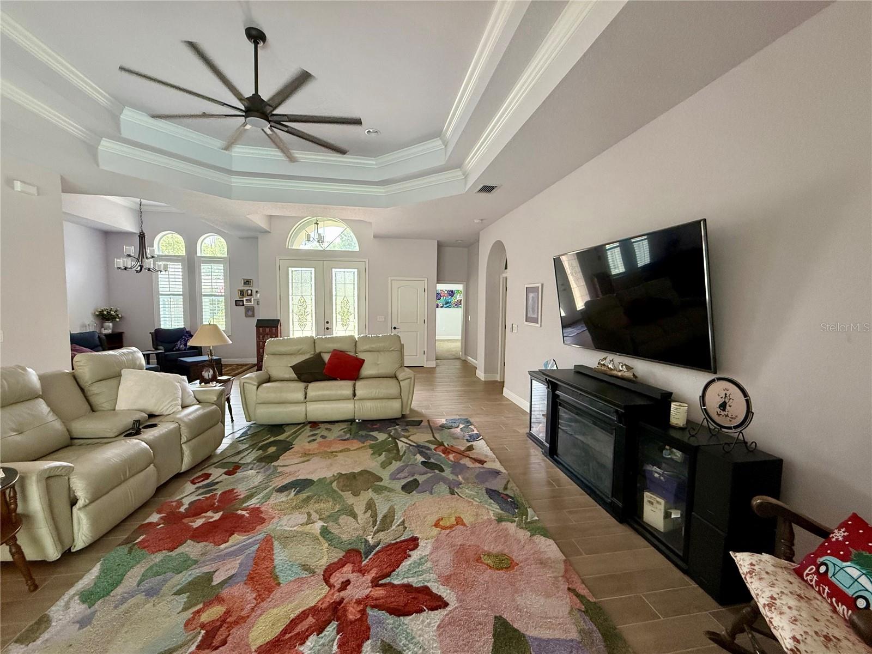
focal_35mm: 14
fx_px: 353
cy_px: 327
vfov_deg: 85.7
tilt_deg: -3.6
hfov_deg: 102.1
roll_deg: -0.5
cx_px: 436
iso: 400
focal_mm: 2.22
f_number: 2.2
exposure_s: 1/120
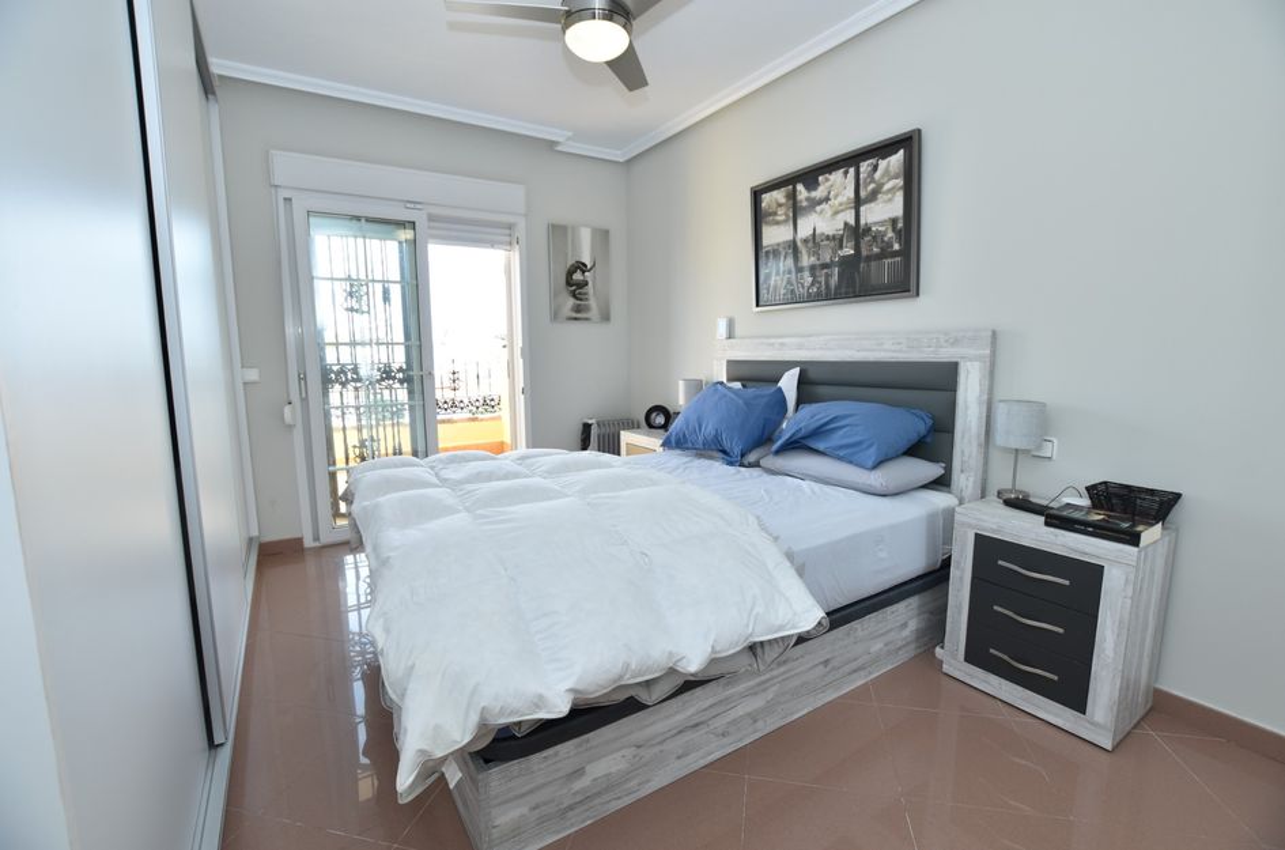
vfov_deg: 77.0
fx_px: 534
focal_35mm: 15
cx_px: 642
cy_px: 425
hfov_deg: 100.5
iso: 200
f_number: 5
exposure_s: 1/100
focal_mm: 10
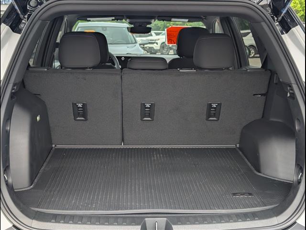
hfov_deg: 38.9
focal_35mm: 49
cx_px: 153
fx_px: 433
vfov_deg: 29.7
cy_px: 115
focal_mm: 6.9
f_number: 1.68
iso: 21
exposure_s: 1/526
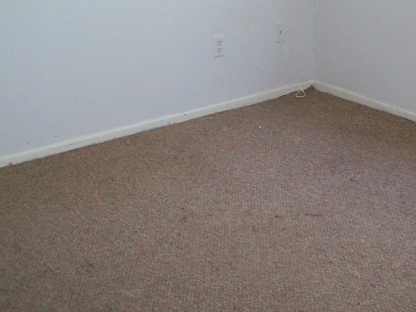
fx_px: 793
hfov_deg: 29.1
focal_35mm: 66
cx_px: 293
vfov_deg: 22.1
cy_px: 77
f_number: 2.7
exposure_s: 1/64
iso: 200
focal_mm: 6
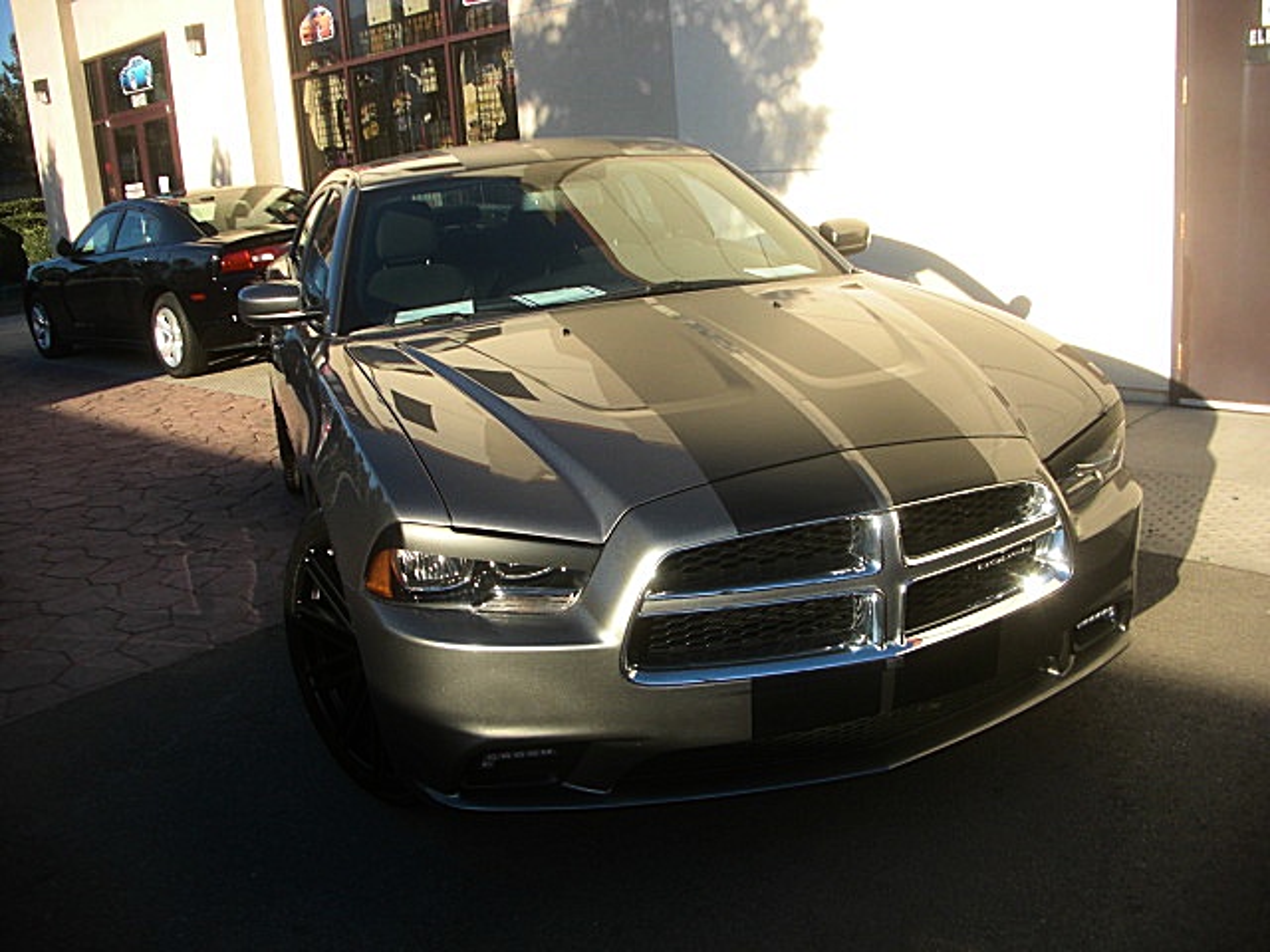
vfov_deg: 39.7
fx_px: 1321
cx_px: 635
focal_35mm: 36
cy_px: 476
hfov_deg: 51.4
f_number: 2.8
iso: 50
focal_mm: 6.3
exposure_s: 1/400
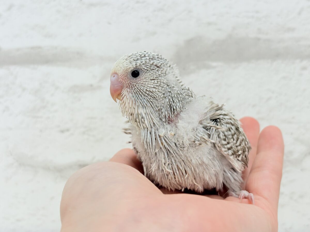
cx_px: 155
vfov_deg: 28.0
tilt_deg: -0.7
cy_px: 116
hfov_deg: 36.8
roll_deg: +2.7
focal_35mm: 52
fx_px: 466
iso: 80
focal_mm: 5.96
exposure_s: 1/100
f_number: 1.6
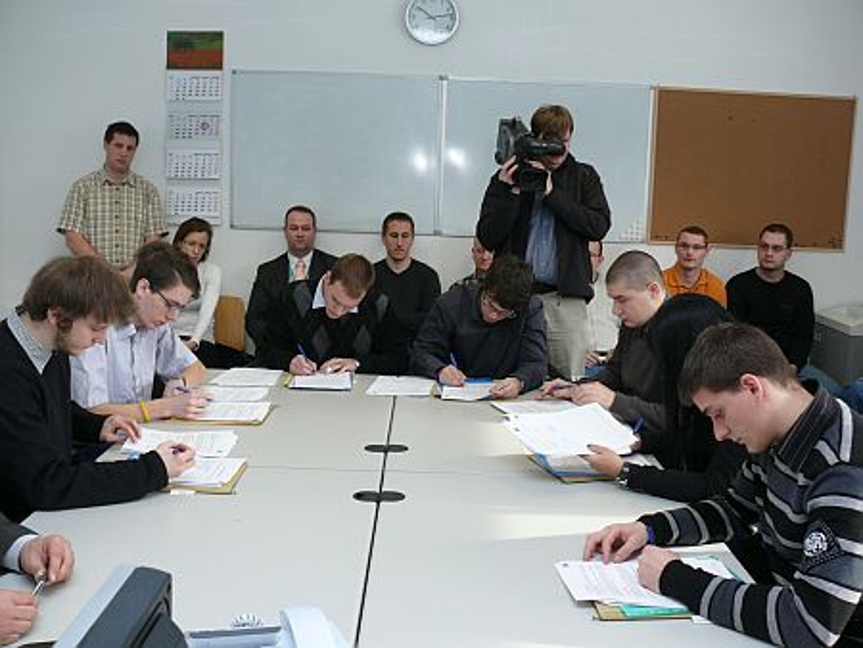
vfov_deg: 40.7
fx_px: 873
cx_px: 432
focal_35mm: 35
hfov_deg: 52.6
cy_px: 324
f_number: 4
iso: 100
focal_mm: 7.4
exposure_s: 1/30
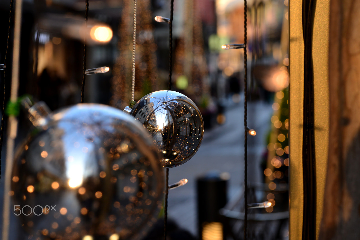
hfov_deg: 22.6
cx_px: 180
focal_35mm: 90
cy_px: 120
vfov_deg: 15.2
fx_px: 900
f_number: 13
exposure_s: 1/45
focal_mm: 90
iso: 160
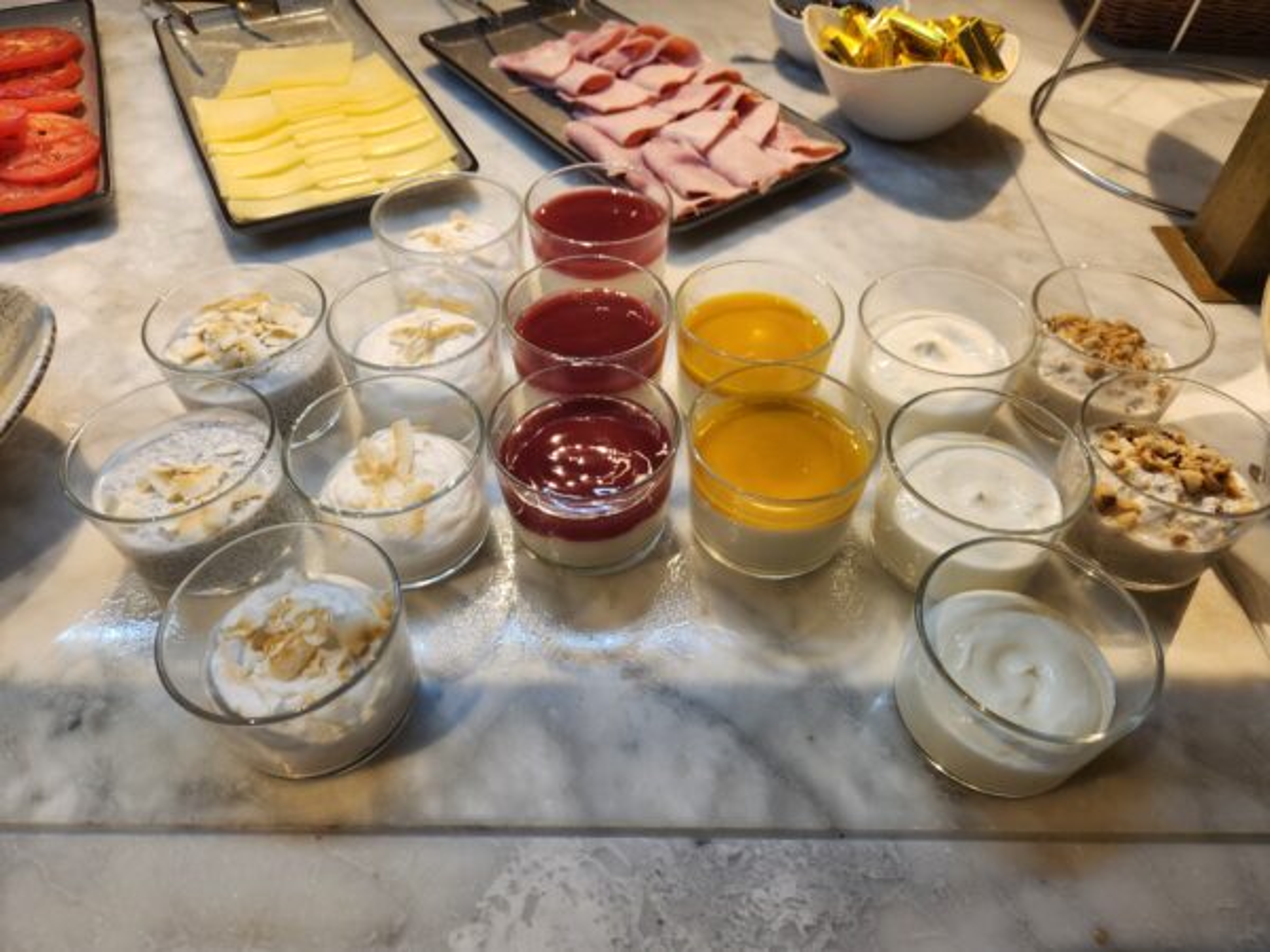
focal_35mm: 23
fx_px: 844
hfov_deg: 73.9
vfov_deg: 58.9
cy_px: 476
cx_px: 635
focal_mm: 5.4
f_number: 1.8
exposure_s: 1/100
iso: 50
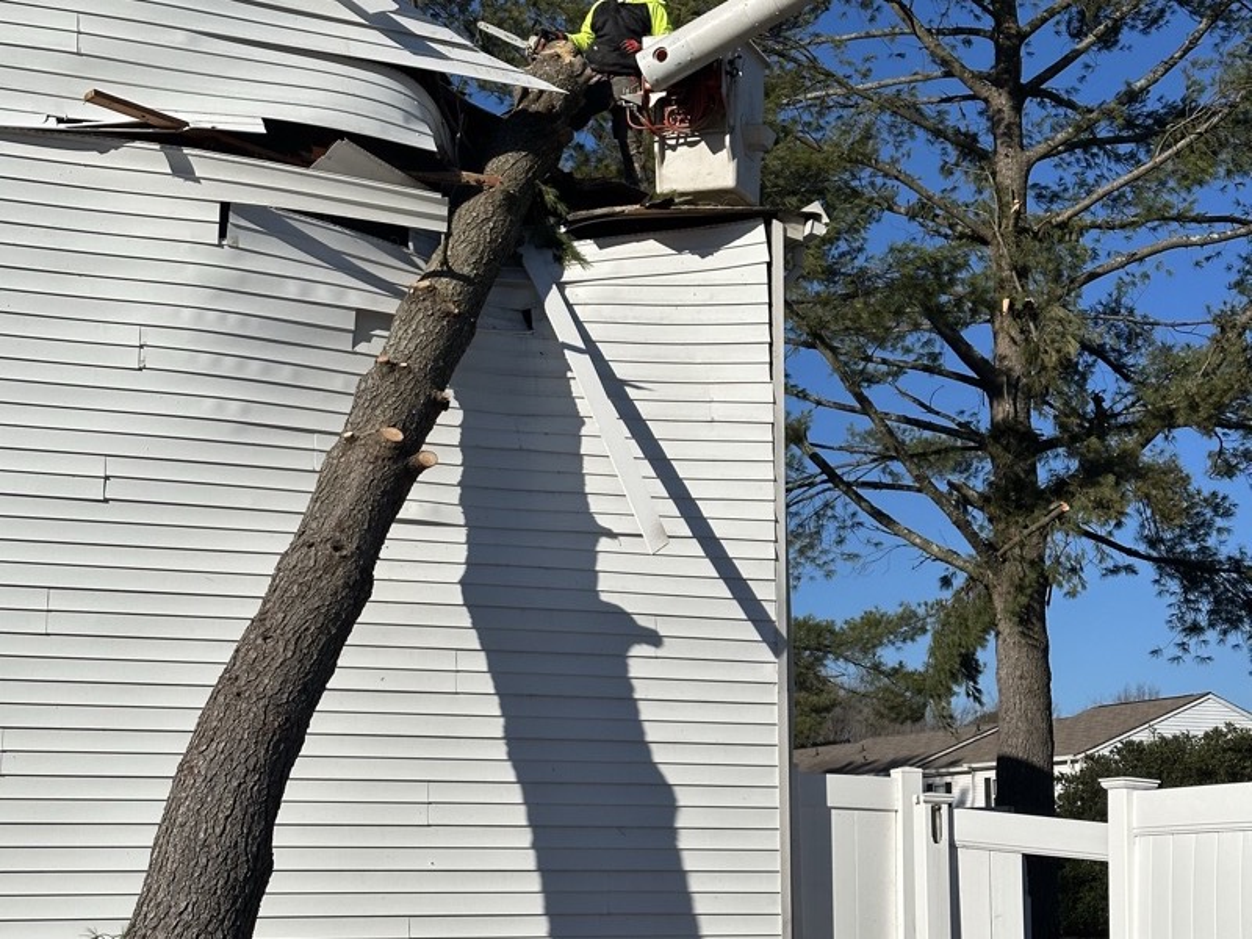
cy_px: 470
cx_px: 626
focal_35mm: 48
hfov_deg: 39.7
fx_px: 1736
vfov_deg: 30.3
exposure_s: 1/9709
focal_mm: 6.86
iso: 64
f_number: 1.78
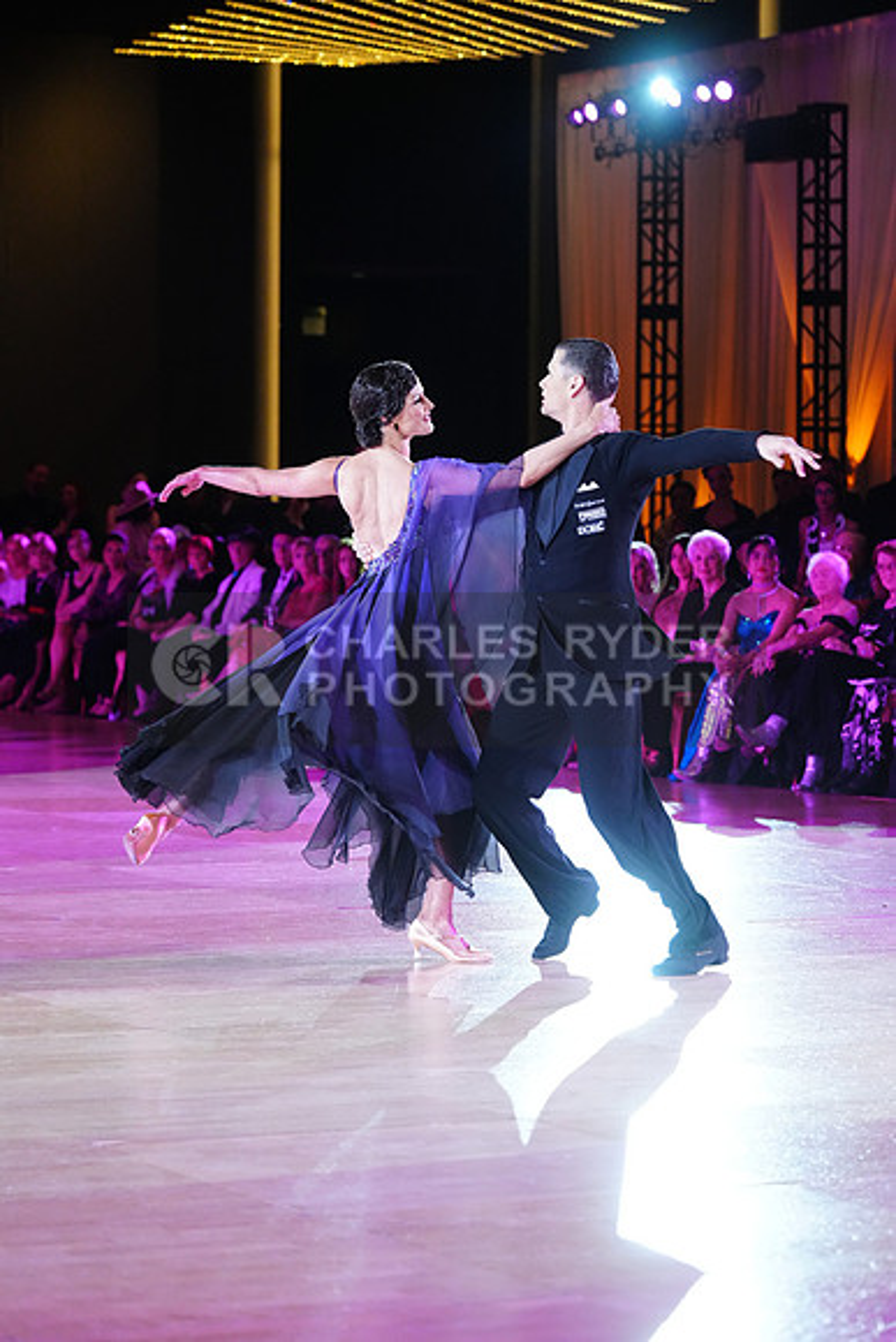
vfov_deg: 17.8
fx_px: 4290
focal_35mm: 115
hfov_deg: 11.9
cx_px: 448
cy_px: 671
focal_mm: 115
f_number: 4
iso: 4000
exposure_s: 1/400
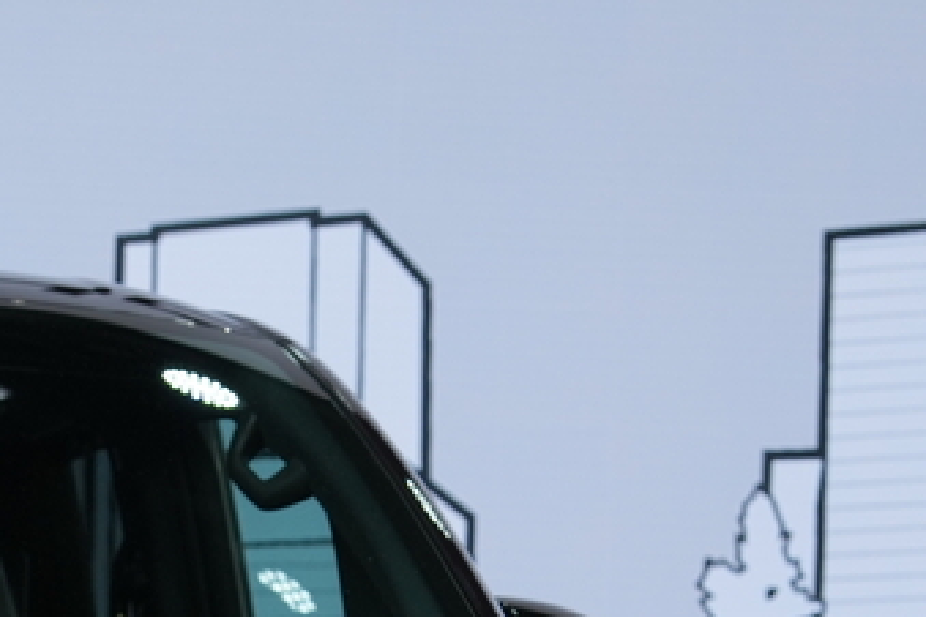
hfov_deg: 10.1
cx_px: -142
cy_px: 1113
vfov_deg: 6.7
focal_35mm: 200
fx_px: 5144
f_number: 4
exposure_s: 1/60
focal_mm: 53
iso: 400
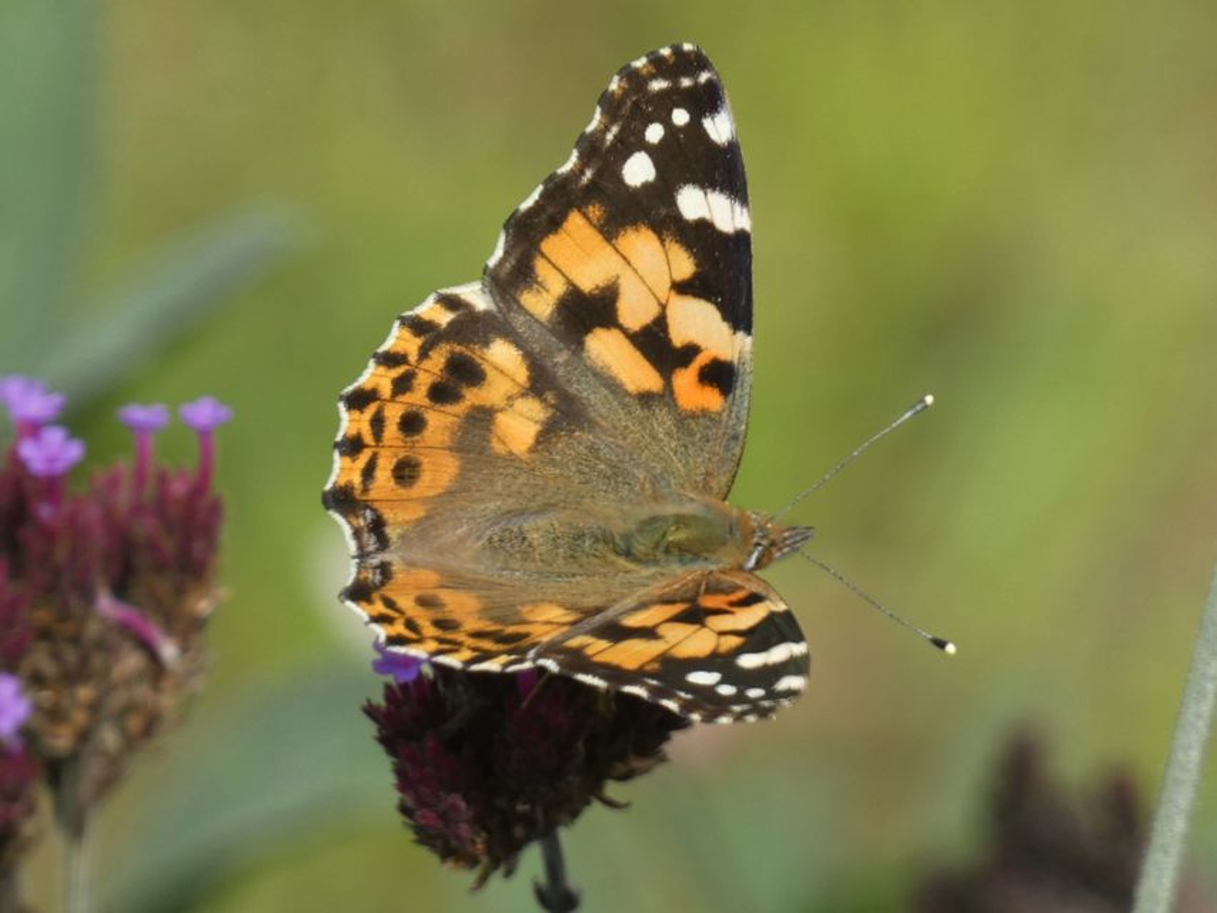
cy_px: 456
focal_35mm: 622
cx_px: 608
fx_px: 21871
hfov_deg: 3.2
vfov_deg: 2.4
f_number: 5.6
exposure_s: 1/100
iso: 80
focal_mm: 111.5
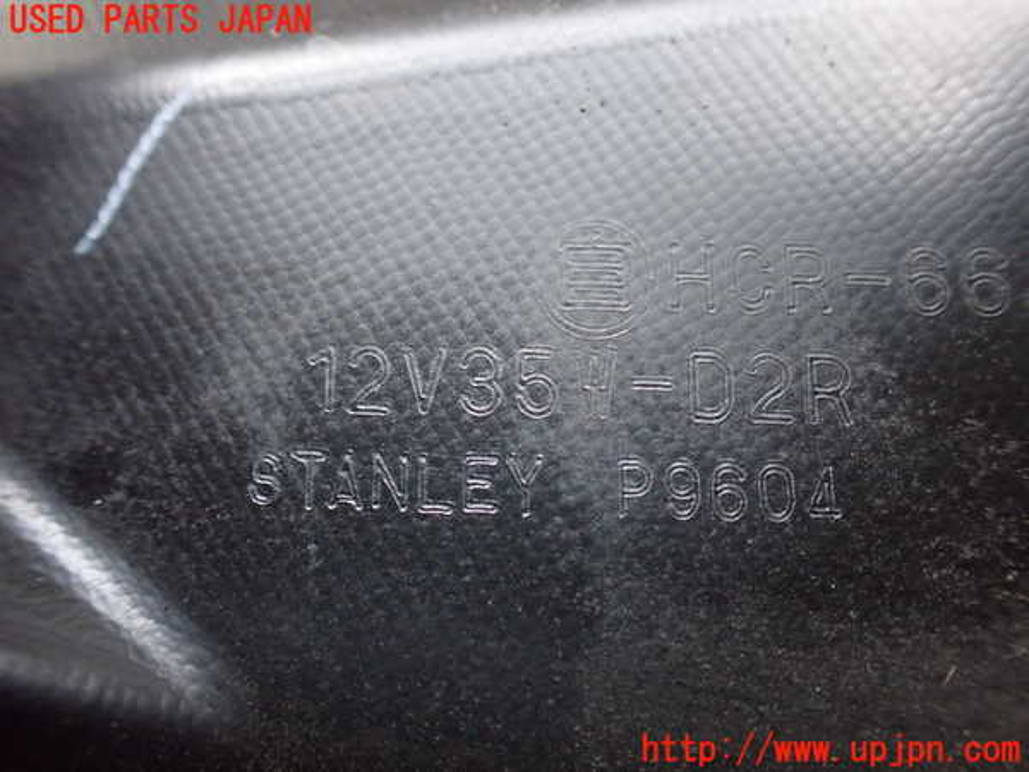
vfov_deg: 46.8
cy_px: 386
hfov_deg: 60.0
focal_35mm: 30
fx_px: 892
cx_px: 514
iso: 800
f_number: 2.3
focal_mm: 5.4
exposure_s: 1/60
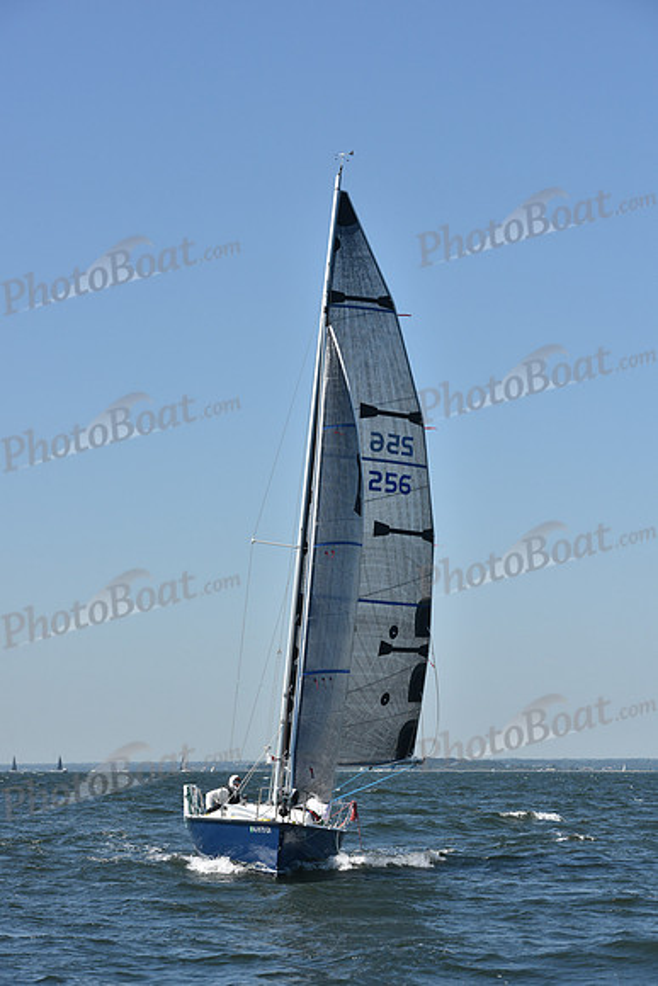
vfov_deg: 20.8
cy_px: 493
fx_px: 2685
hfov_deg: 14.0
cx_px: 329
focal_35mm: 98
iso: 250
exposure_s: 1/1250
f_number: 8
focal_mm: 98
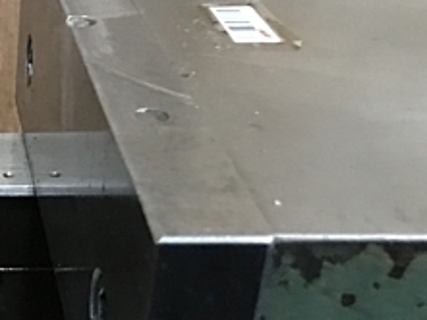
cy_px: 239
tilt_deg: -29.5
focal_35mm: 81
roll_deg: +0.3
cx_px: -166
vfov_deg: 18.1
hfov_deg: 21.2
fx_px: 1000
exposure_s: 1/15
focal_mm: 3.99
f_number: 1.8
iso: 80
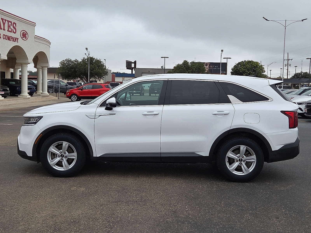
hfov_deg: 42.1
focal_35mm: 45
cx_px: 156
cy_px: 116
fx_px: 404
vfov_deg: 32.2
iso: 76
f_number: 1.8
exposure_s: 1/769
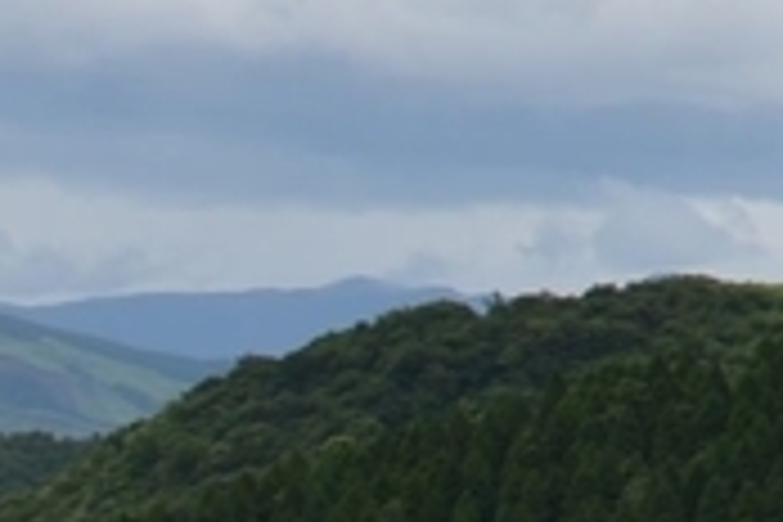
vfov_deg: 3.8
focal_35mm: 361
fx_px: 7861
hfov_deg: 5.4
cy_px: -522
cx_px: 2196
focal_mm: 35
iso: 100
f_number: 6.3
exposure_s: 1/250
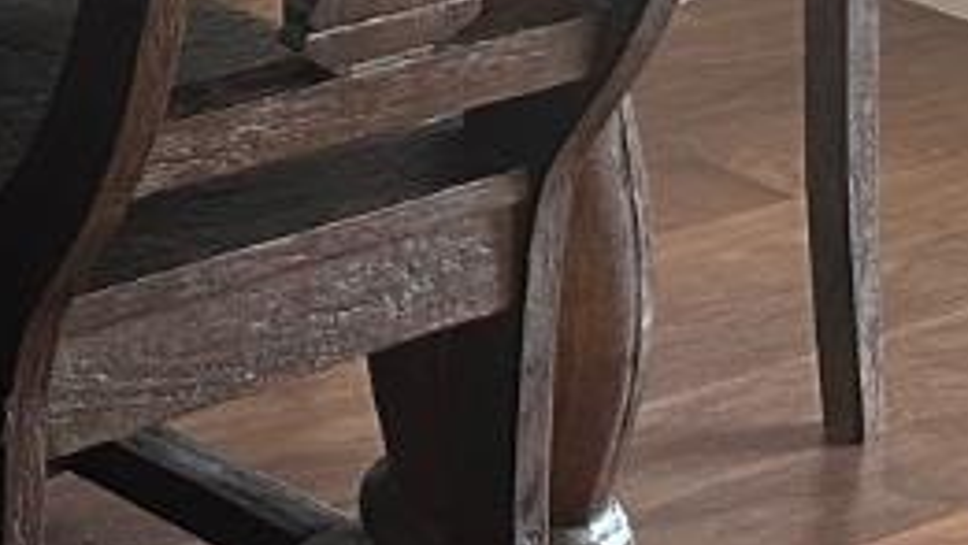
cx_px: -1294
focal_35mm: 150
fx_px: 3851
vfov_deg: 7.2
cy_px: -1062
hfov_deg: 11.9
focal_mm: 6.86
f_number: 1.78
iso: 200
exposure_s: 1/60
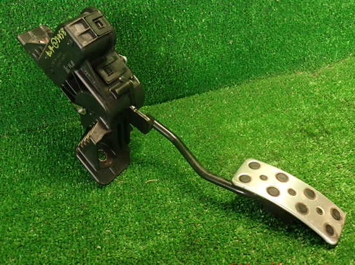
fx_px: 359
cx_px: 183
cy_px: 132
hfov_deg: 52.6
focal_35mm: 35
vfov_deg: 40.7
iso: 400
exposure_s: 1/30
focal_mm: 5.79
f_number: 2.4
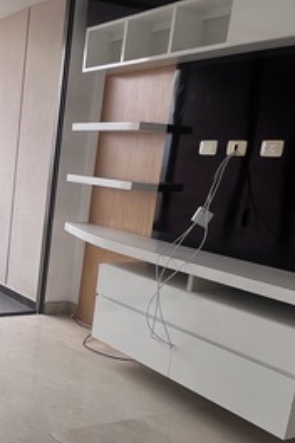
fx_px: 504
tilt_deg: -16.1
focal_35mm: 41
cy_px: 287
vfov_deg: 46.8
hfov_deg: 29.2
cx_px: -37
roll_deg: -3.3
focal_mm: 1.57
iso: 32
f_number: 1.8
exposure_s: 1/237
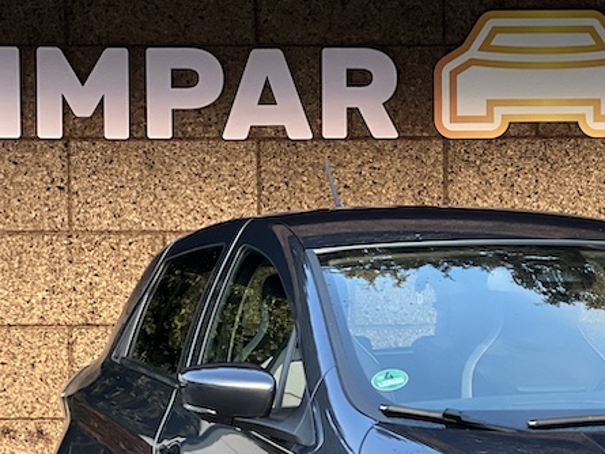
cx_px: 605
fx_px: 3024
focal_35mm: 173
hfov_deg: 11.3
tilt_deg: -1.7
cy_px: 483
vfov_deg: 8.5
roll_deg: +0.1
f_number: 2.8
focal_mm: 9
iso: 200
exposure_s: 1/40
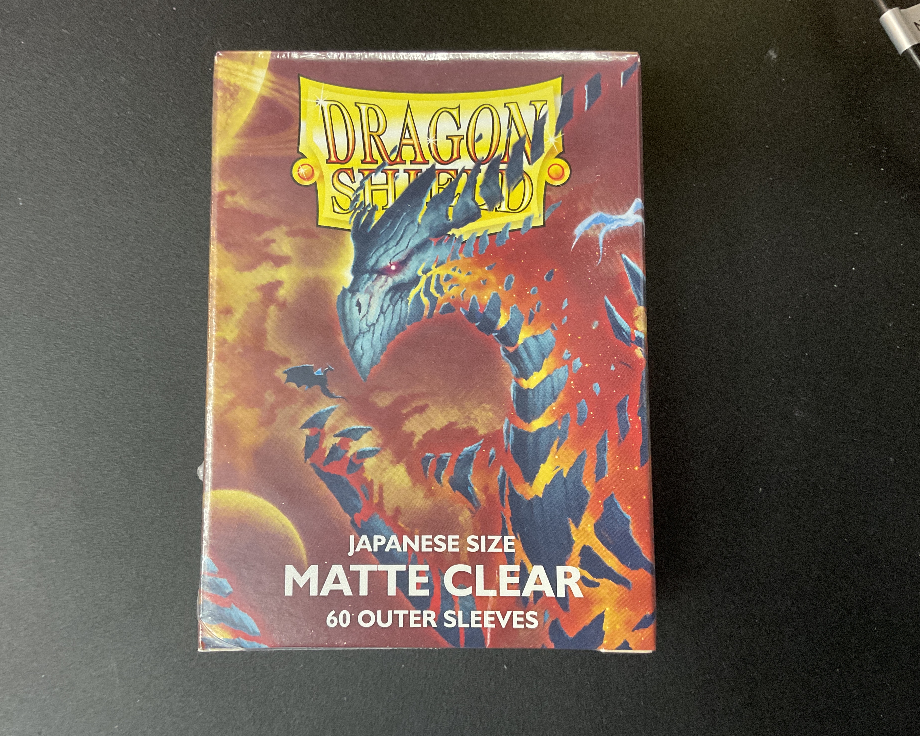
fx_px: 844
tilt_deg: -83.4
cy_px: 376
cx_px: 423
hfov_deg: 57.1
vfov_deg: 47.1
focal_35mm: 31
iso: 200
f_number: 1.8
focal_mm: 3
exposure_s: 1/60
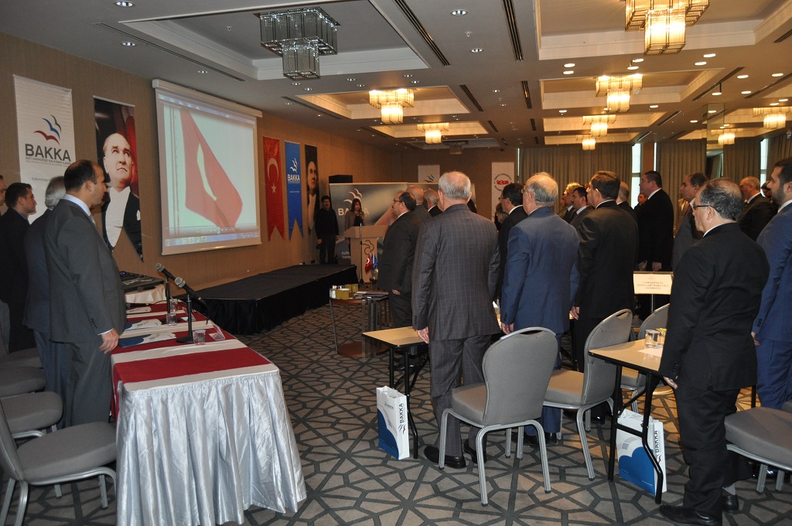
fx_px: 593
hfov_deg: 67.4
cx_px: 396
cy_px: 263
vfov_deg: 47.8
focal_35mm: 27
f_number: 3.5
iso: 800
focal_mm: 18
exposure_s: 1/60
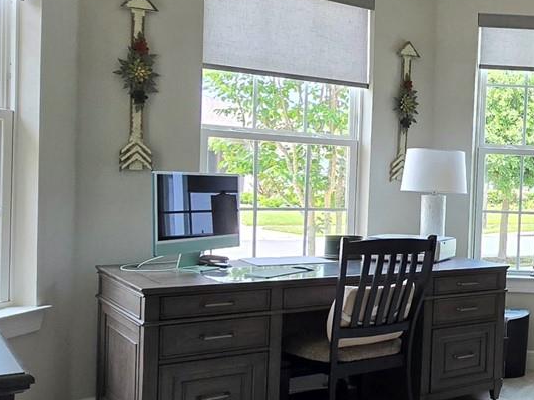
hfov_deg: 37.9
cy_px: 280
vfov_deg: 36.3
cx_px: 616
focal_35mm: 39
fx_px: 602
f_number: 2.2
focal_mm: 2.2
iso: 50
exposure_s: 1/128
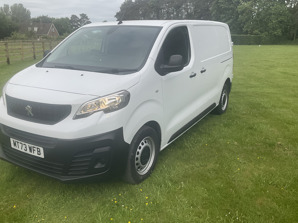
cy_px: 102
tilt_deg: -12.4
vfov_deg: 42.9
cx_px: 138
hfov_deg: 55.3
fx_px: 284
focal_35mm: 33
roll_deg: +0.6
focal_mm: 3
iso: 16
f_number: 1.8
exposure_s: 1/1412
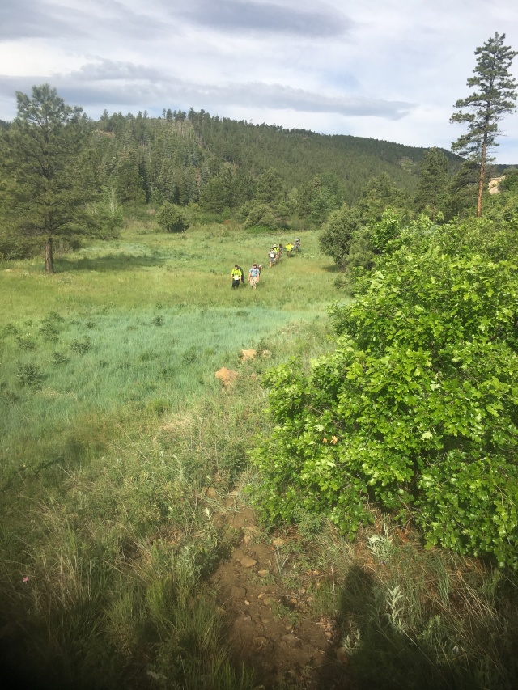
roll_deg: -3.8
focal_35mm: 29
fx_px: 578
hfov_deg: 48.2
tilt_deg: -10.5
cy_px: 345
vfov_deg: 61.7
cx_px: 259
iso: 25
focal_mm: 4.15
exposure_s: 1/1304
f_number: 2.2
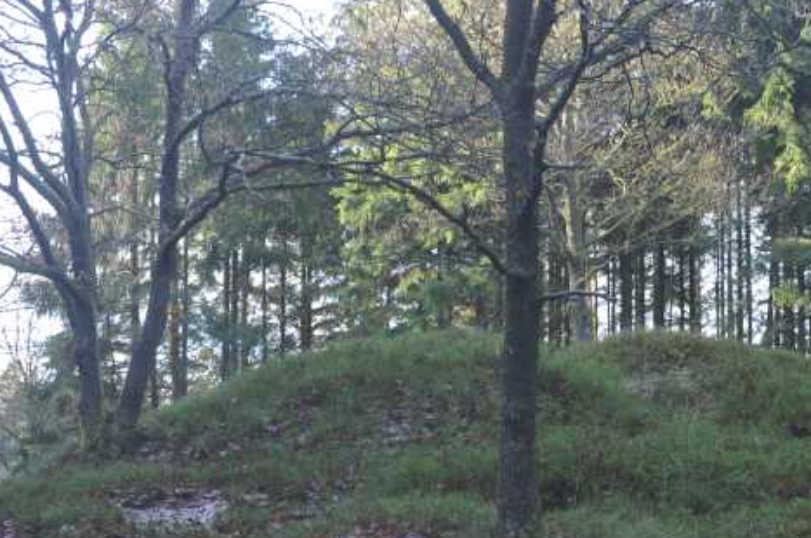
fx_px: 1350
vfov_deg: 22.2
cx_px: 577
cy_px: 441
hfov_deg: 33.0
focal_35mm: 60
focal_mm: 35
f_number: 9
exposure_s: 1/50
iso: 800
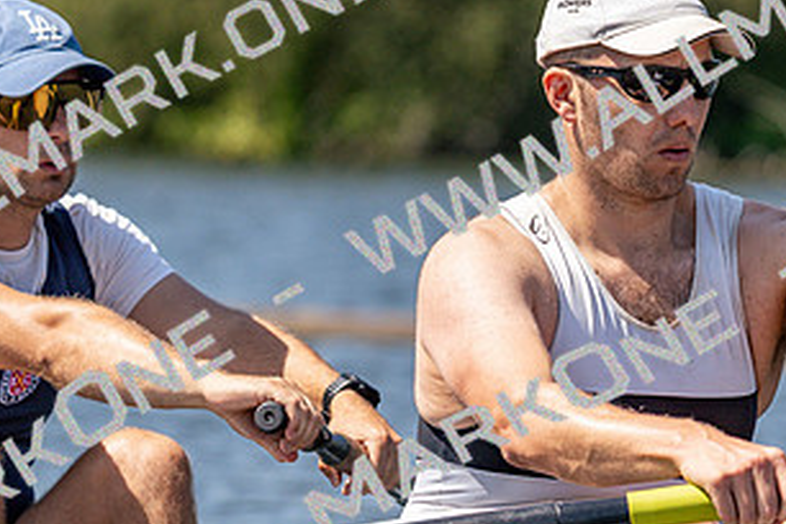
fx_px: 11767
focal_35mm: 539
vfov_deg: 2.6
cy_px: 281
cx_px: 663
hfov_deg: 3.8
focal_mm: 284
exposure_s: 1/2000
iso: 320
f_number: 5.6
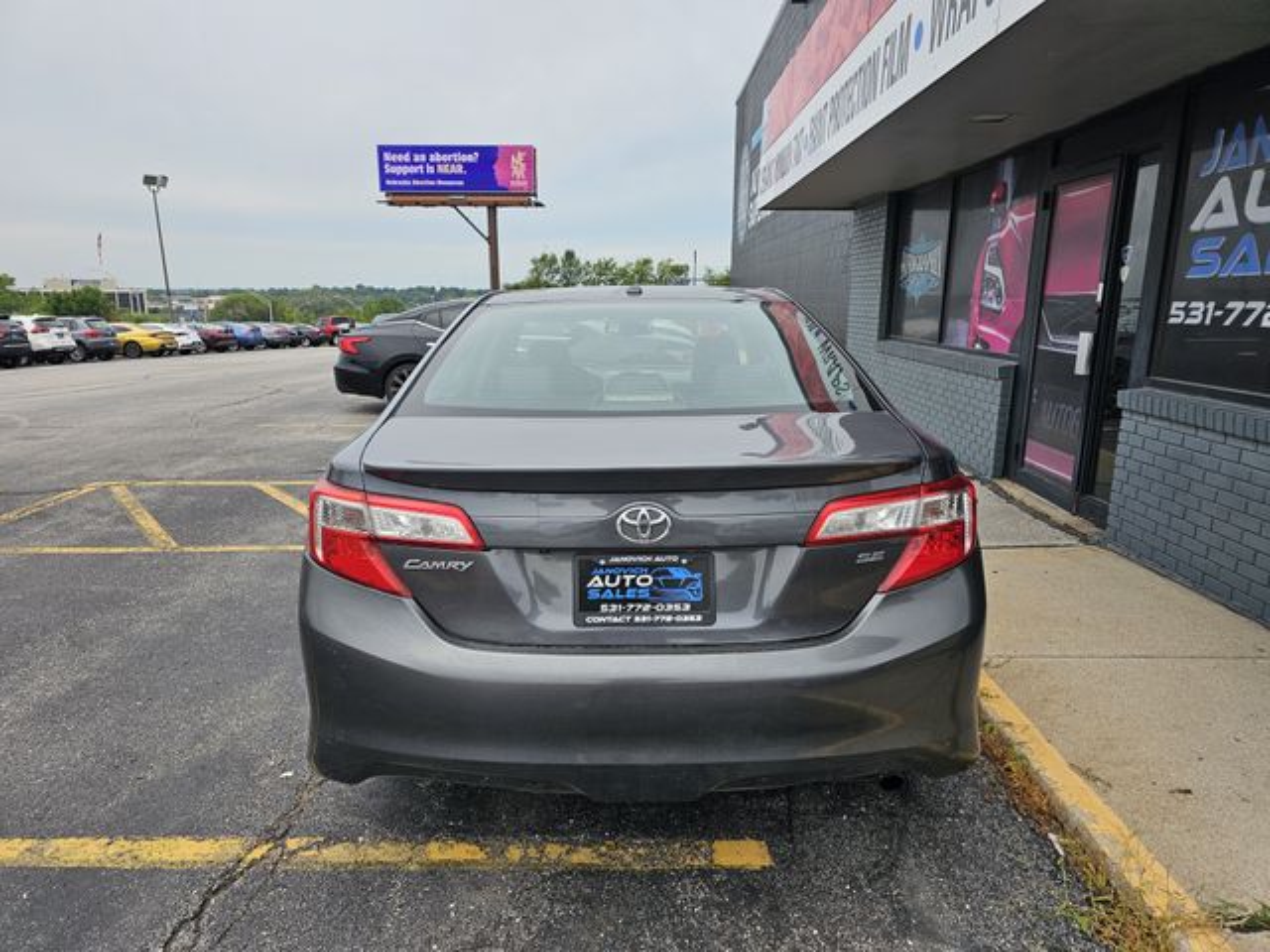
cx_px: 635
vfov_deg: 58.9
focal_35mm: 23
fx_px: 844
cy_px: 476
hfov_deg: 73.9
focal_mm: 6.3
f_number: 1.7
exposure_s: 1/532
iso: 10
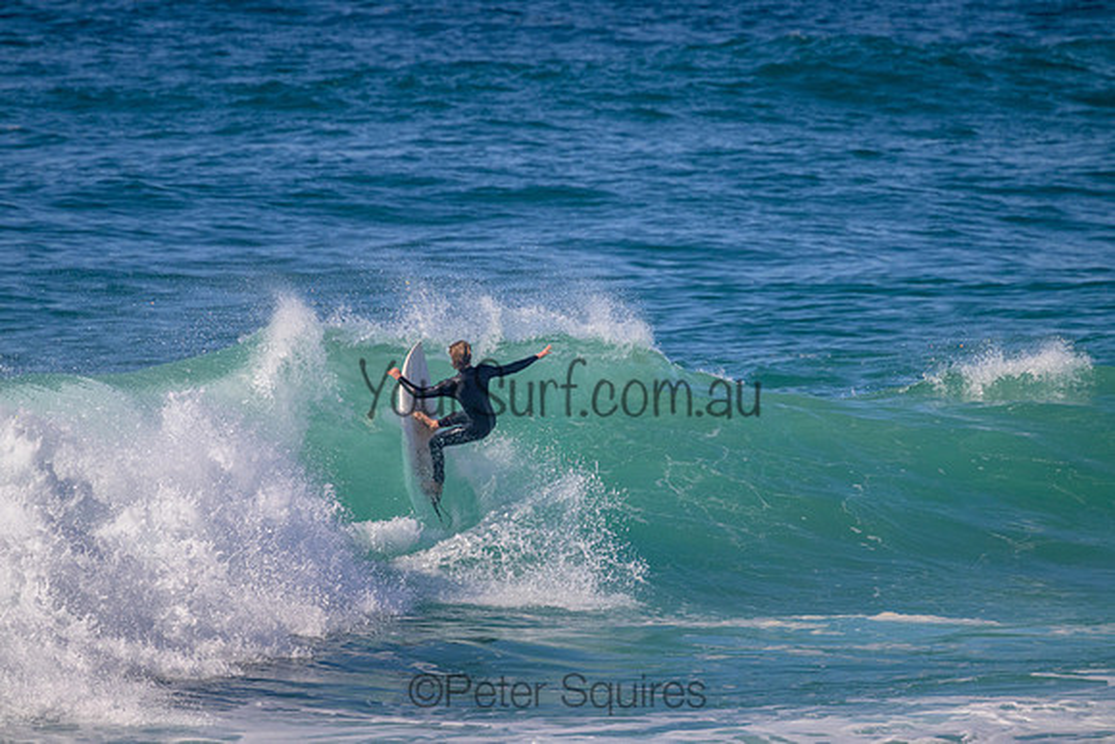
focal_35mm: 800
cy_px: 372
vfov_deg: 1.7
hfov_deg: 2.6
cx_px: 558
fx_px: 24782
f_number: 11
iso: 1400
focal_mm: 800
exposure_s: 1/2000
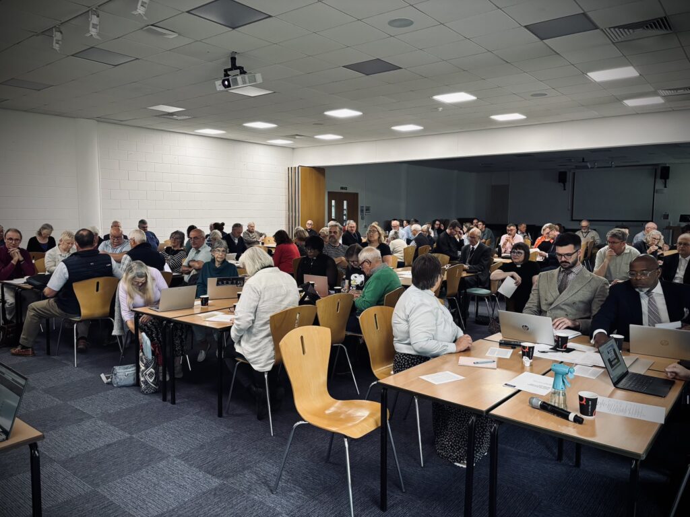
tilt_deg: -6.0
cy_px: 258
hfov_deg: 67.3
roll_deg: -0.4
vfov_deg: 53.1
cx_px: 345
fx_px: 518
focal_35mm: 26
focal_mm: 5.96
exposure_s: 1/60
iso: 250
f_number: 1.6
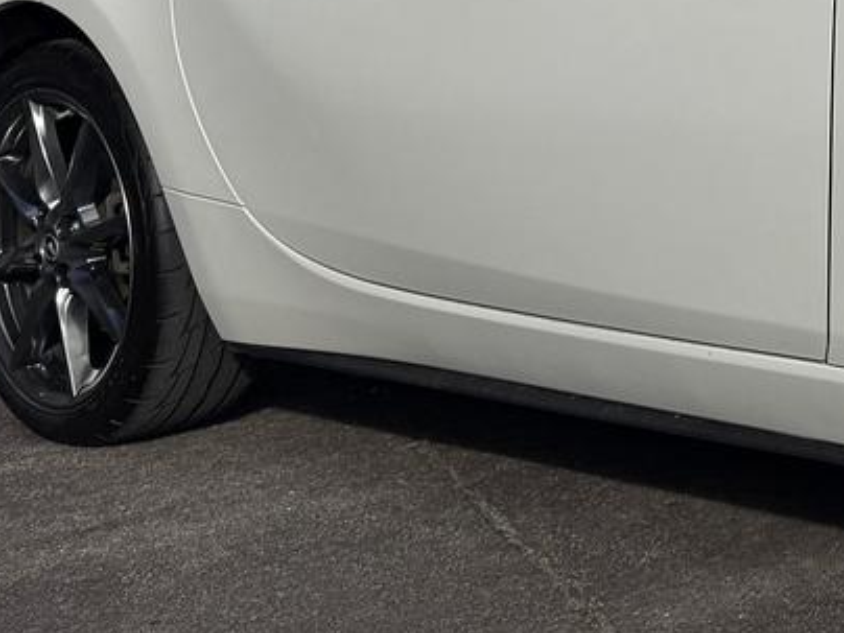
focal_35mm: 76
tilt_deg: -0.9
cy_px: -65
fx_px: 1853
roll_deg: +1.5
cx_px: 1243
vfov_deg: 18.6
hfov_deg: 21.7
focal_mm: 6.76
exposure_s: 1/7353
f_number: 1.78
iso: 80
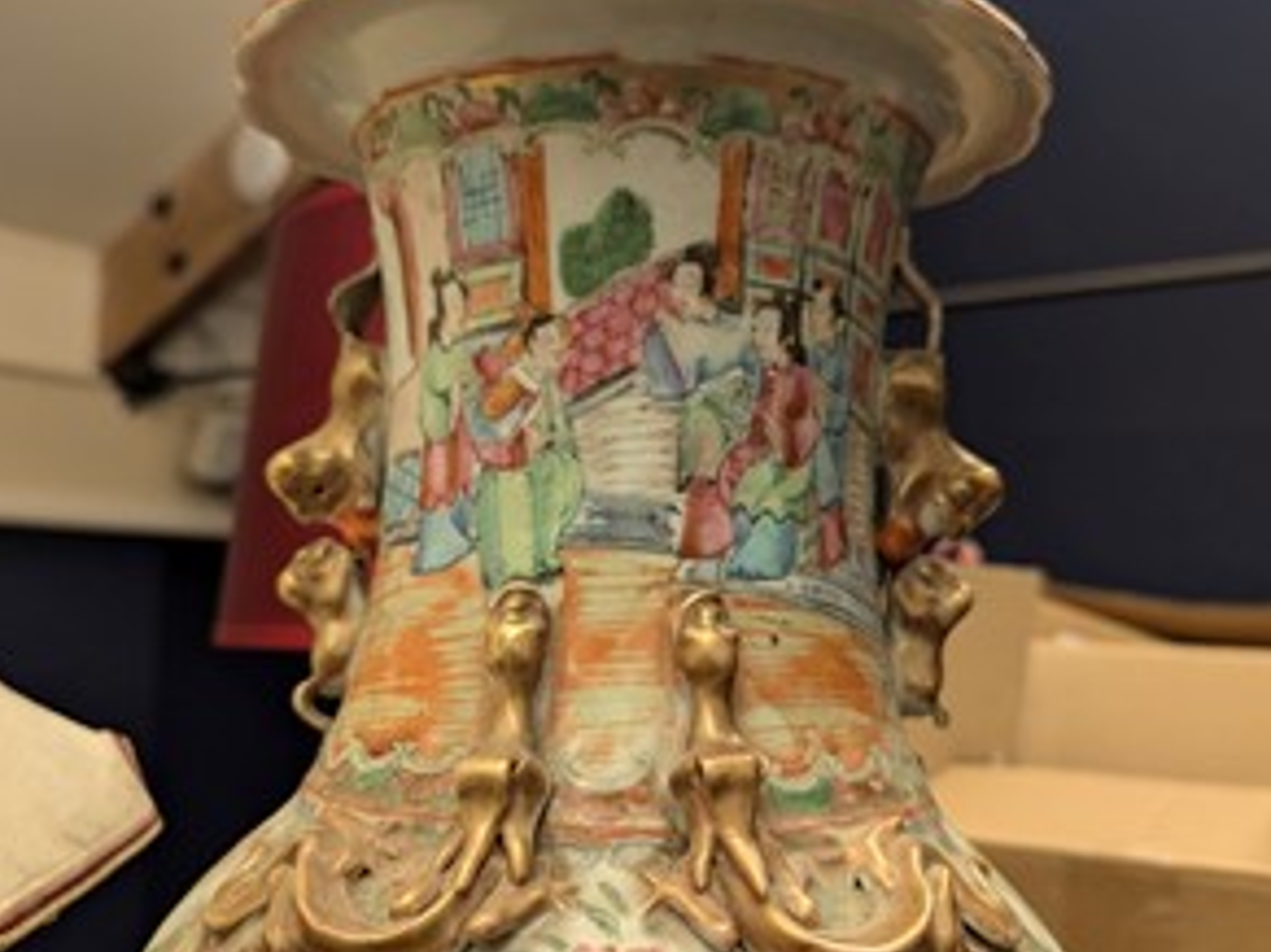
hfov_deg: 55.4
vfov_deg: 42.8
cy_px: 542
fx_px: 1211
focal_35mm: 33
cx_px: 640
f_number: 1.85
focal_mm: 6.81
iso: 395
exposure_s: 1/100
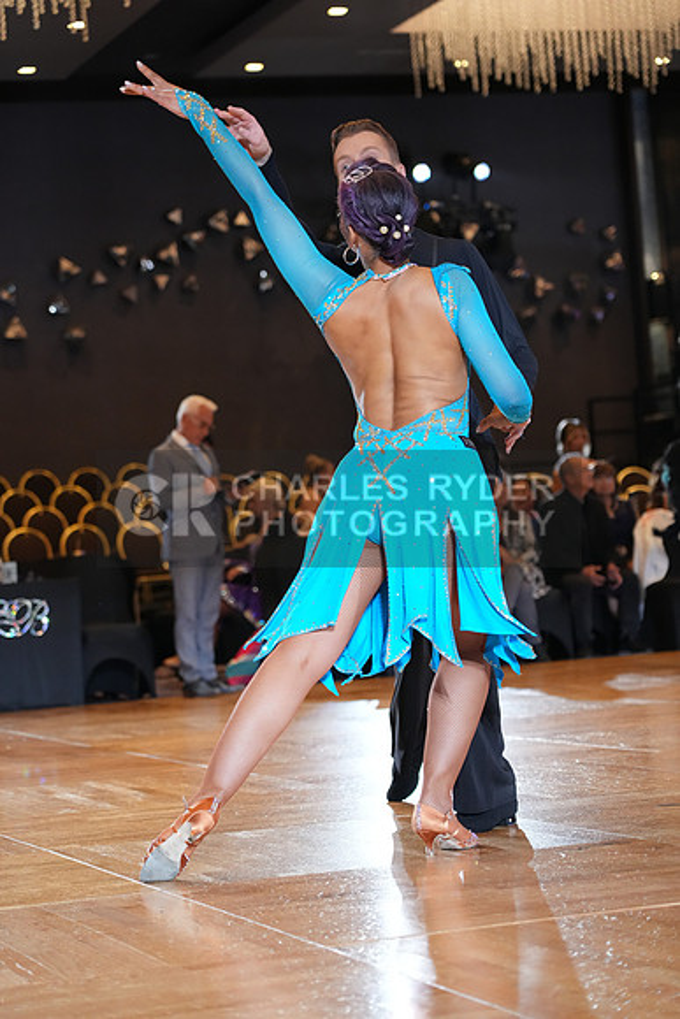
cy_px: 510
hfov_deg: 14.4
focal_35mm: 95
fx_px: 2690
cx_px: 340
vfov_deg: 21.5
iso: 3200
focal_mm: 95
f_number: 4
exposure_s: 1/500
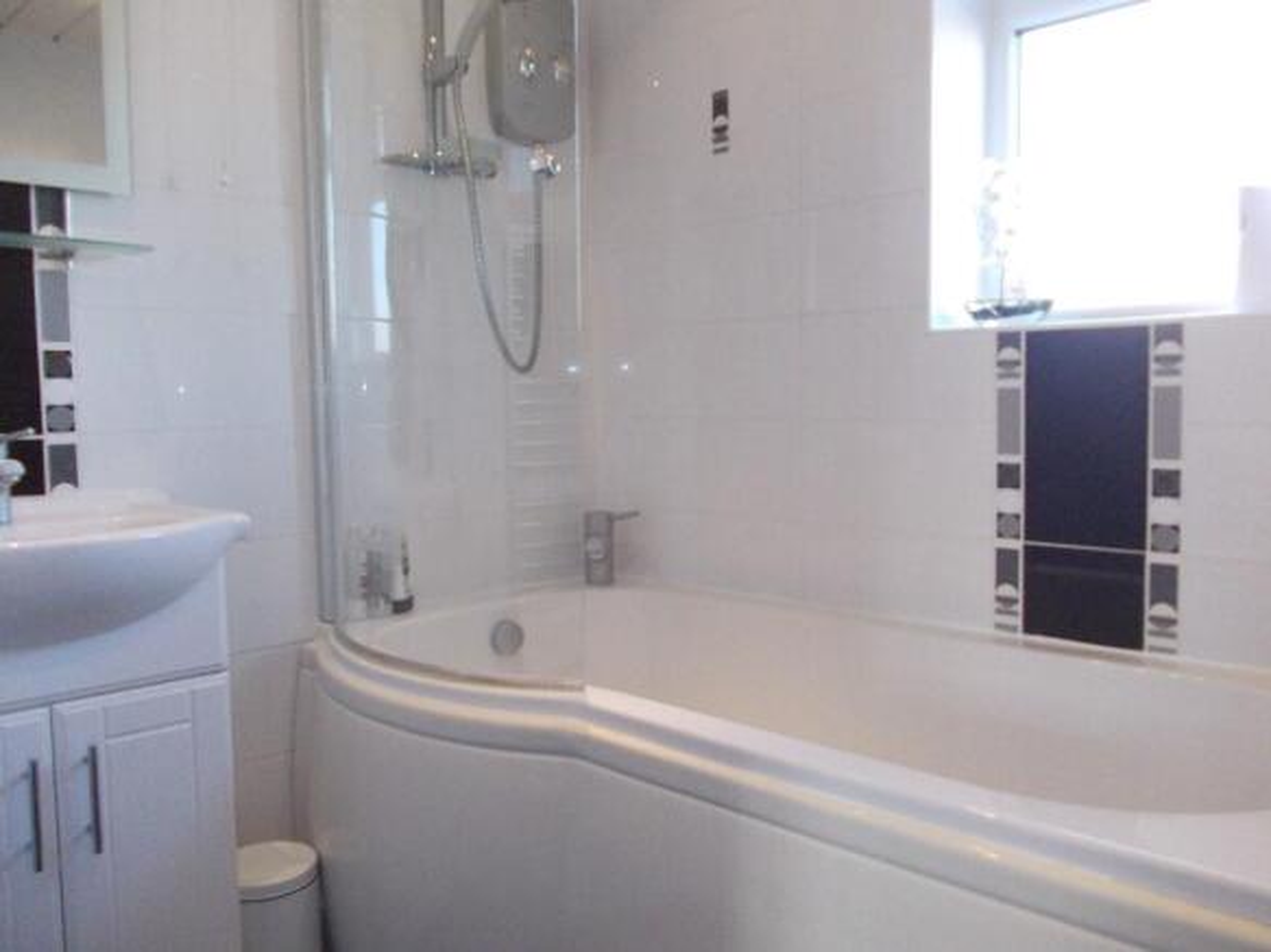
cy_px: 476
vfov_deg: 49.7
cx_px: 636
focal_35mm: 28
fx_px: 1028
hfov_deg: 63.5
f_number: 2.7
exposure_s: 1/60
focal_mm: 4
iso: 320
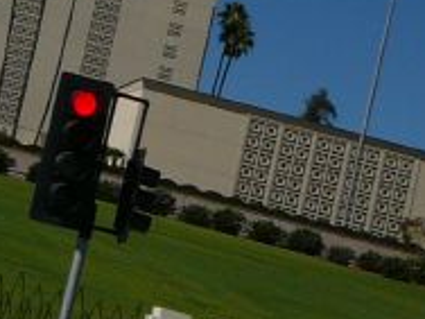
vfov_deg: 9.9
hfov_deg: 12.2
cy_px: 29
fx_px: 1829
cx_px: -339
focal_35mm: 149
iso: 80
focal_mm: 5.2
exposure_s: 1/1300
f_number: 5
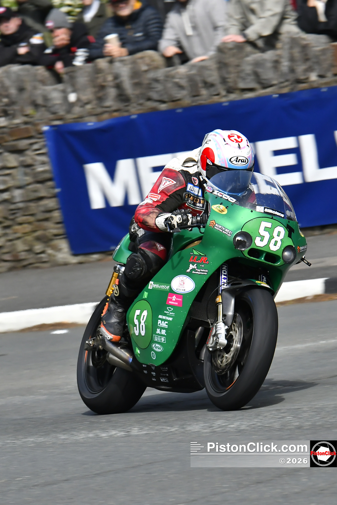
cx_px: 168
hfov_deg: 5.4
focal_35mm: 255
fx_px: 3581
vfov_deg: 8.1
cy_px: 252
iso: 800
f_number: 6.3
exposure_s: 1/1000
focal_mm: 170
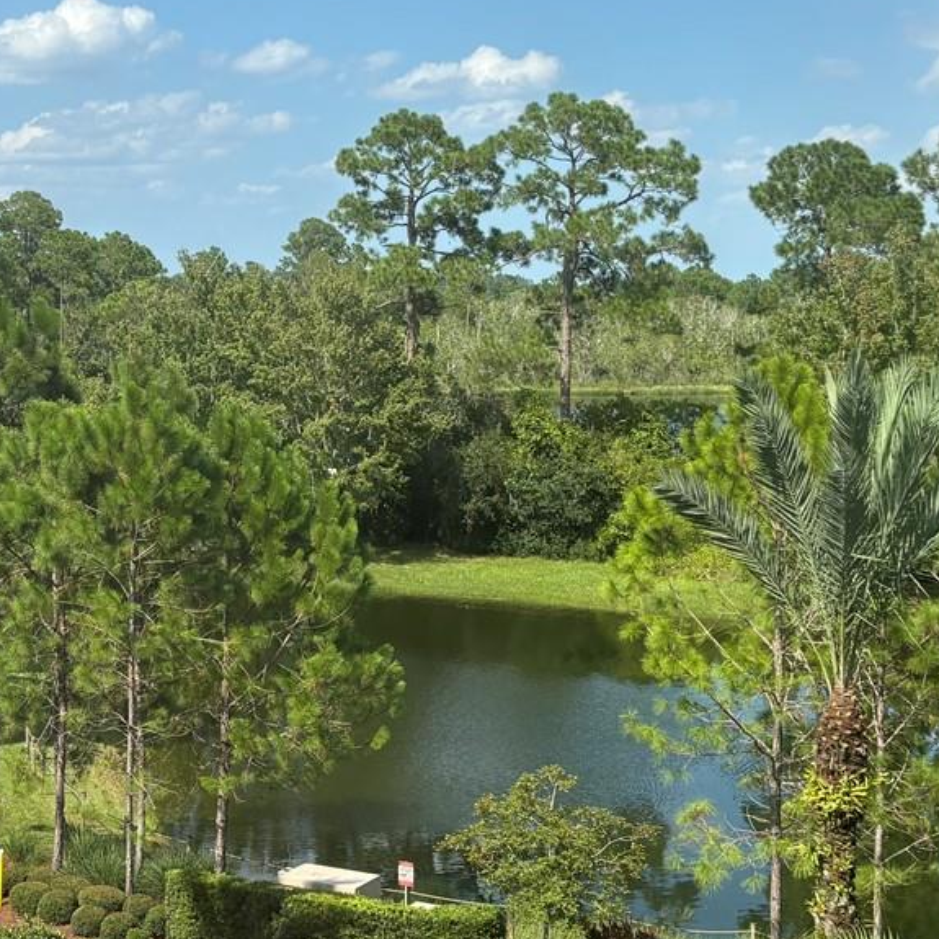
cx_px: 224
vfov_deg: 26.8
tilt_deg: -2.4
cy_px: 361
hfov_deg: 26.5
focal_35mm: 64
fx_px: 1964
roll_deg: -0.2
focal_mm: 5.96
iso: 50
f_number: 1.6
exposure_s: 1/2342
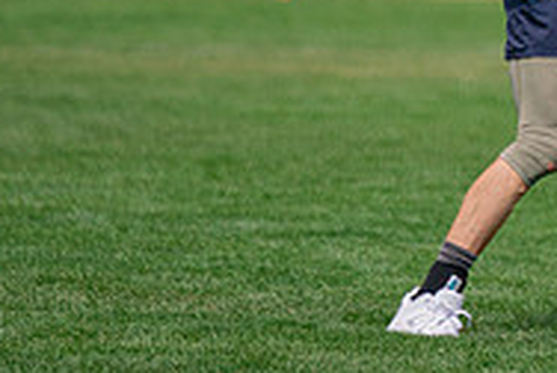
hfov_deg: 3.1
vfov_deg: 2.1
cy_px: -138
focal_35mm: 668
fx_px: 10352
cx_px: 590
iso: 500
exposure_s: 1/10000
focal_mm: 191
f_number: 2.8
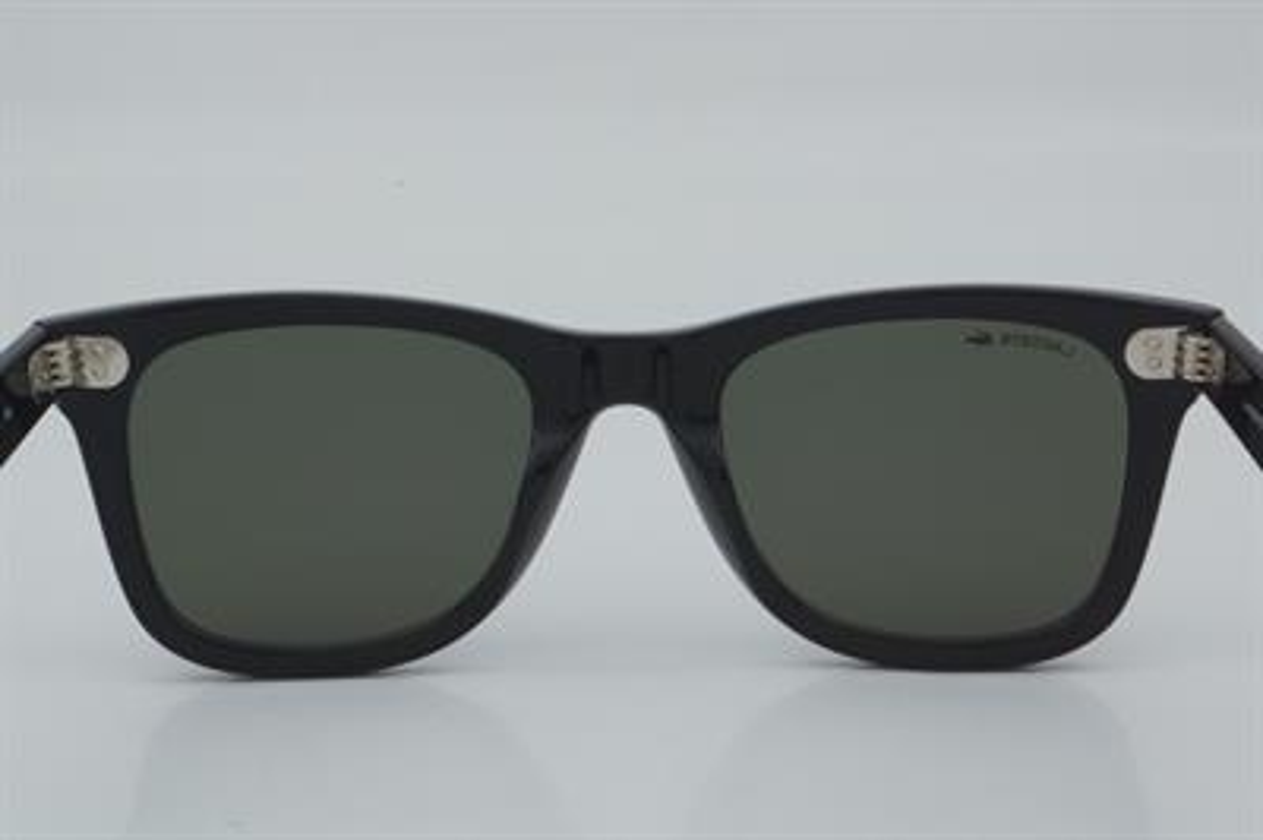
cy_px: 420
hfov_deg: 24.6
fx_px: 2892
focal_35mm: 82
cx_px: 632
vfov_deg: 16.5
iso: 100
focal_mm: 55
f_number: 32
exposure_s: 1/4
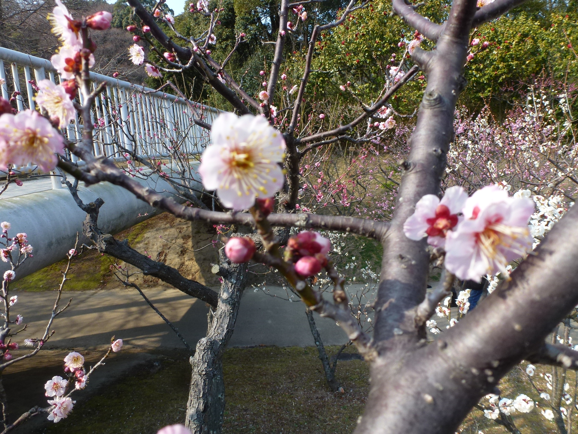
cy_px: 217
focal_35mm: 24
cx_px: 289
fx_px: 401
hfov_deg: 71.6
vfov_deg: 56.8
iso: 100
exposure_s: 1/320
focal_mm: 4.3
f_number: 4
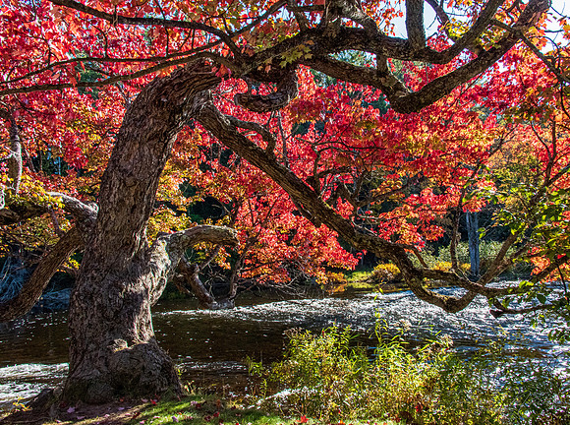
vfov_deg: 46.4
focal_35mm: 30
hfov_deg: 59.7
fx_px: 495
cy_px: 212
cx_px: 318
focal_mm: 28
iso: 3600
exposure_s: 1/80
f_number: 20
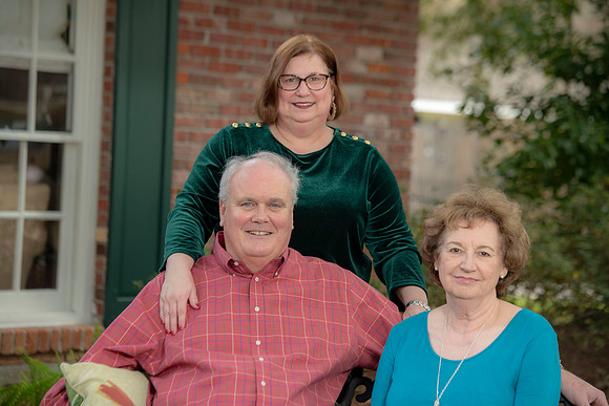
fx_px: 2369
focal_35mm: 140
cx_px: 304
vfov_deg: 9.8
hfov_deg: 14.7
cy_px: 203
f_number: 5
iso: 320
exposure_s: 1/200
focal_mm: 140
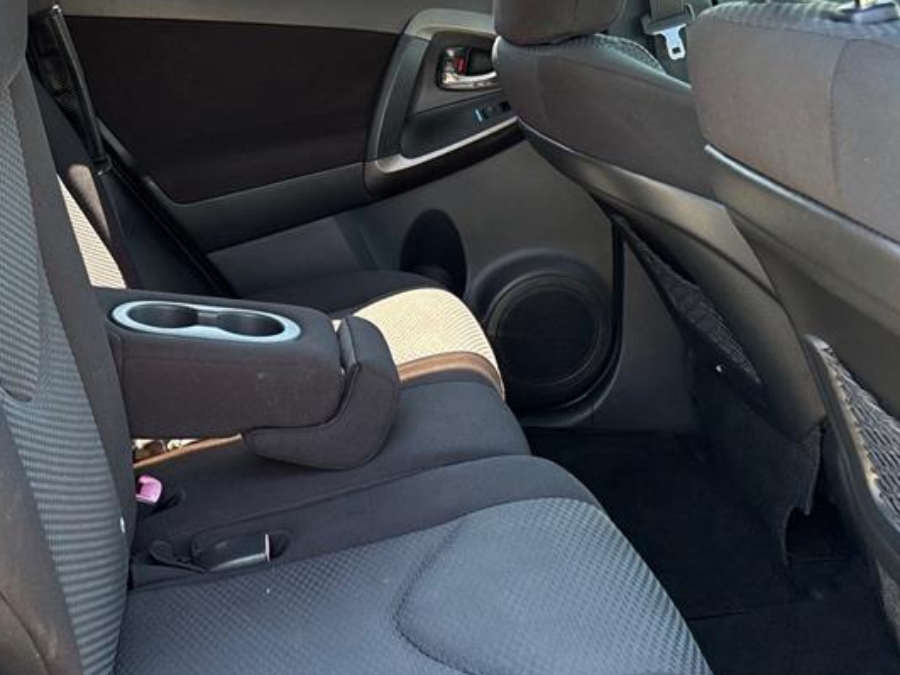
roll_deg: +0.0
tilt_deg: -16.6
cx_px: 255
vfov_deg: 29.1
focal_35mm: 50
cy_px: 318
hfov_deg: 37.5
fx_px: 1300
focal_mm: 5.96
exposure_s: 1/121
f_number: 1.6
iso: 100
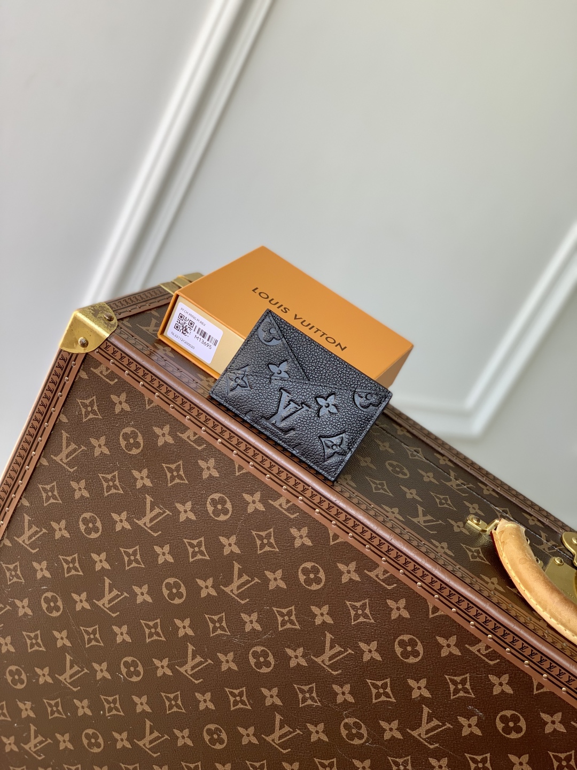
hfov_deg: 28.0
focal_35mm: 52
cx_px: 288
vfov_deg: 36.8
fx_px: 1156
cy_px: 385
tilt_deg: -23.1
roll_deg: -28.3
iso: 16
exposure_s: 1/122
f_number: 2.4
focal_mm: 6
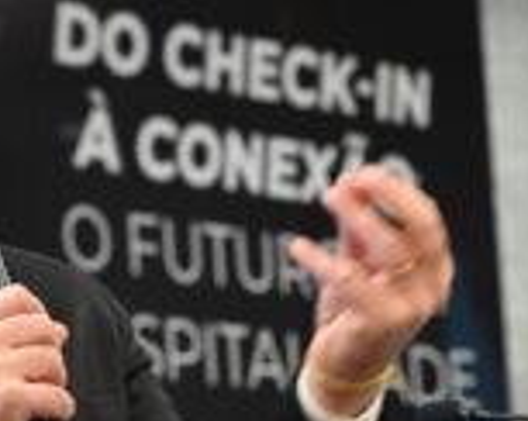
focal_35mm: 238
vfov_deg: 6.5
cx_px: -179
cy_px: 376
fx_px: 3714
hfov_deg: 8.0
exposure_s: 1/100
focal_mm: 68
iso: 4000
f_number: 4
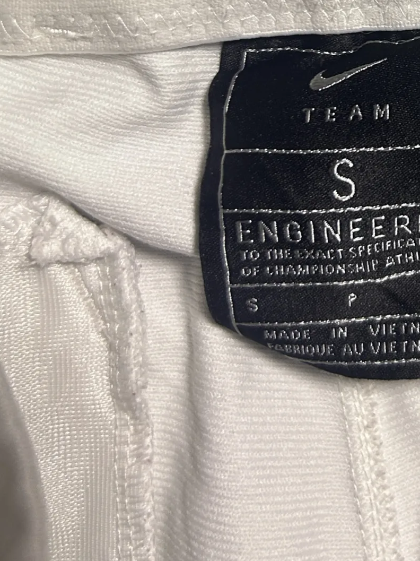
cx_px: 506
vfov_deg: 28.9
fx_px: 1020
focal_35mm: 63
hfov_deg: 21.6
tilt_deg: -68.4
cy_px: 8
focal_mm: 5.7
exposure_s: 1/100
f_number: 1.5
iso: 125
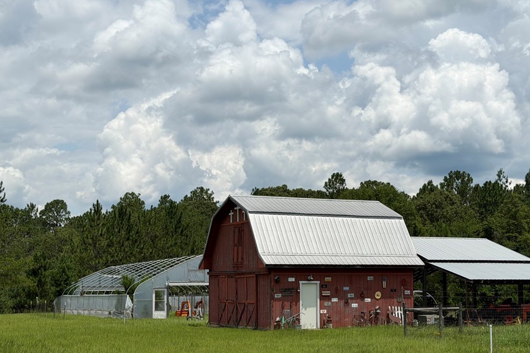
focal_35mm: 60
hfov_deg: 33.3
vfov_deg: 22.6
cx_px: 305
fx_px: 883
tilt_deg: +2.8
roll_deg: +0.4
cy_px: 227
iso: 64
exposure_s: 1/9901
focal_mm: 6.76
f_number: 1.78
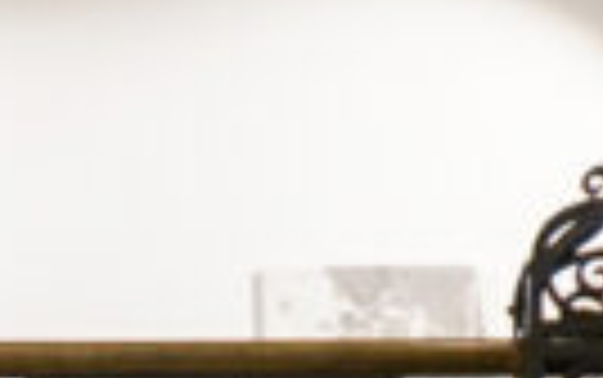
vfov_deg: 3.2
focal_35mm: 351
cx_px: -238
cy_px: 2462
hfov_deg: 5.9
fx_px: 5773
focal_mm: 30
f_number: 3.5
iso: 250
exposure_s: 1/30
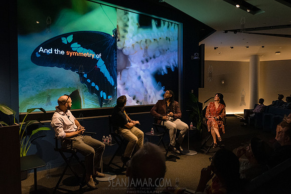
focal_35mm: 27
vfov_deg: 47.8
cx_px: 146
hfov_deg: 67.1
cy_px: 97
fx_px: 219
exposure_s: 1/200
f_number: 3.5
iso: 6400
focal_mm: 26
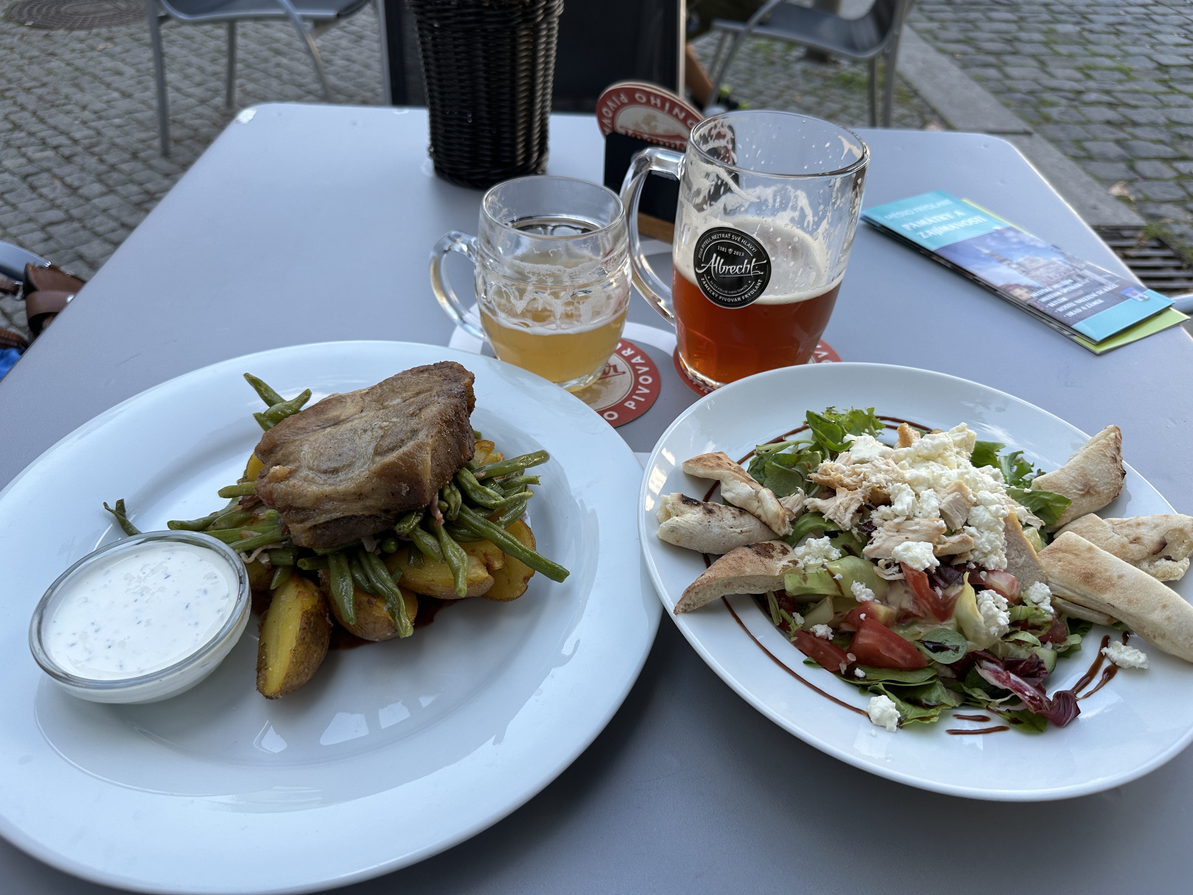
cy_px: 448
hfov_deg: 71.6
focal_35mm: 24
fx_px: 827
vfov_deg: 56.8
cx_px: 596
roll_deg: -1.8
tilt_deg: -40.8
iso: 80
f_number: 1.78
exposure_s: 1/927
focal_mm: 6.86
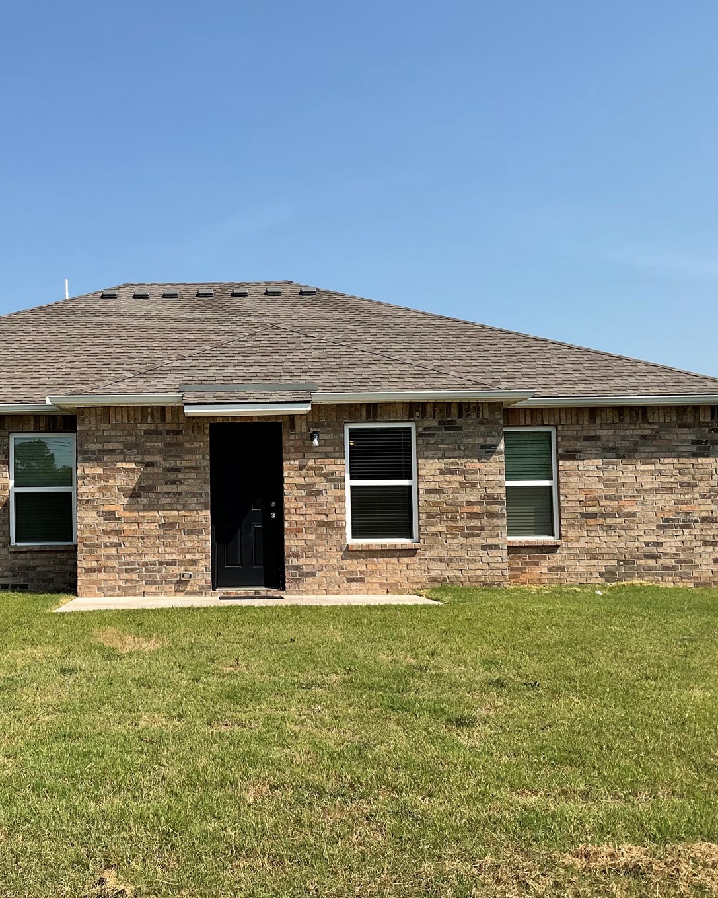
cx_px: 217
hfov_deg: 36.8
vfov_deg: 45.8
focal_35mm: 40
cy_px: 462
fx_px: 1063
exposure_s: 1/2227
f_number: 1.8
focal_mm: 3
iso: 20
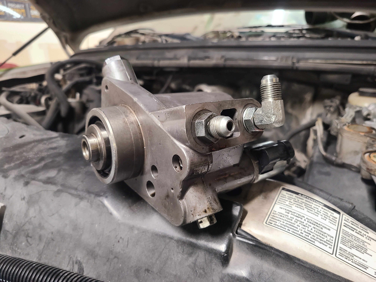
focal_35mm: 26
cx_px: 188
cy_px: 141
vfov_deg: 53.1
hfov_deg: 67.3
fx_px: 282
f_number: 1.8
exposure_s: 1/40
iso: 500
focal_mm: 5.4
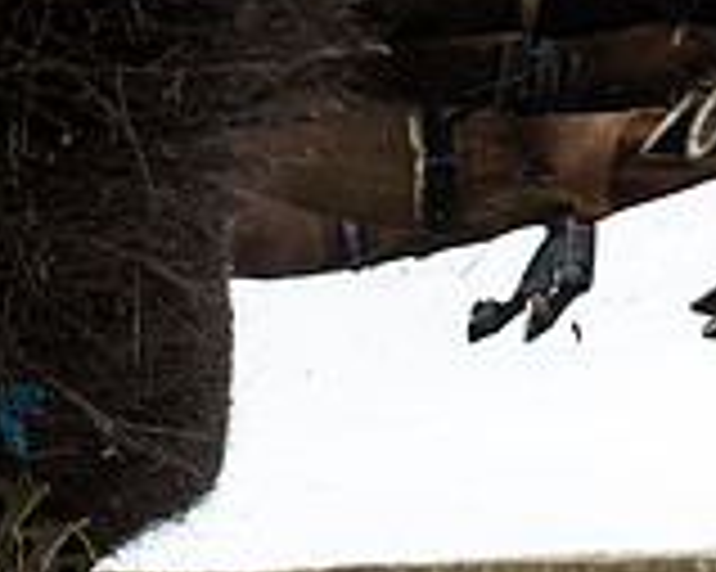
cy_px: 14
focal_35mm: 153
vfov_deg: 10.0
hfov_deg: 11.9
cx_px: 1155
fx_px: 3240
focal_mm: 35
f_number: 5
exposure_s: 1/1250
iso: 1600
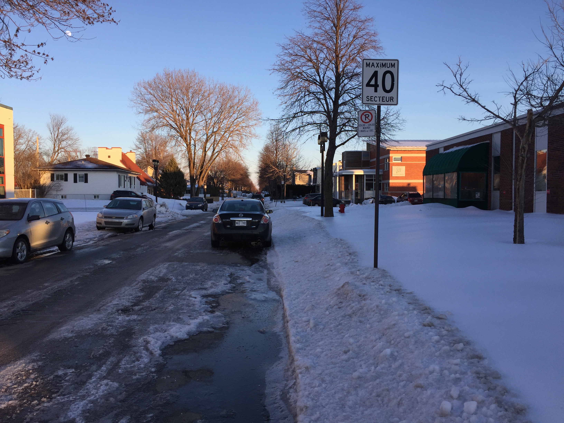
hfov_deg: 61.7
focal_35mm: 29
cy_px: 212
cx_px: 282
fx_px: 472
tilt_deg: +0.2
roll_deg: +1.8
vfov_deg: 48.2
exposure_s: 1/618
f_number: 2.2
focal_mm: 4.15
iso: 32
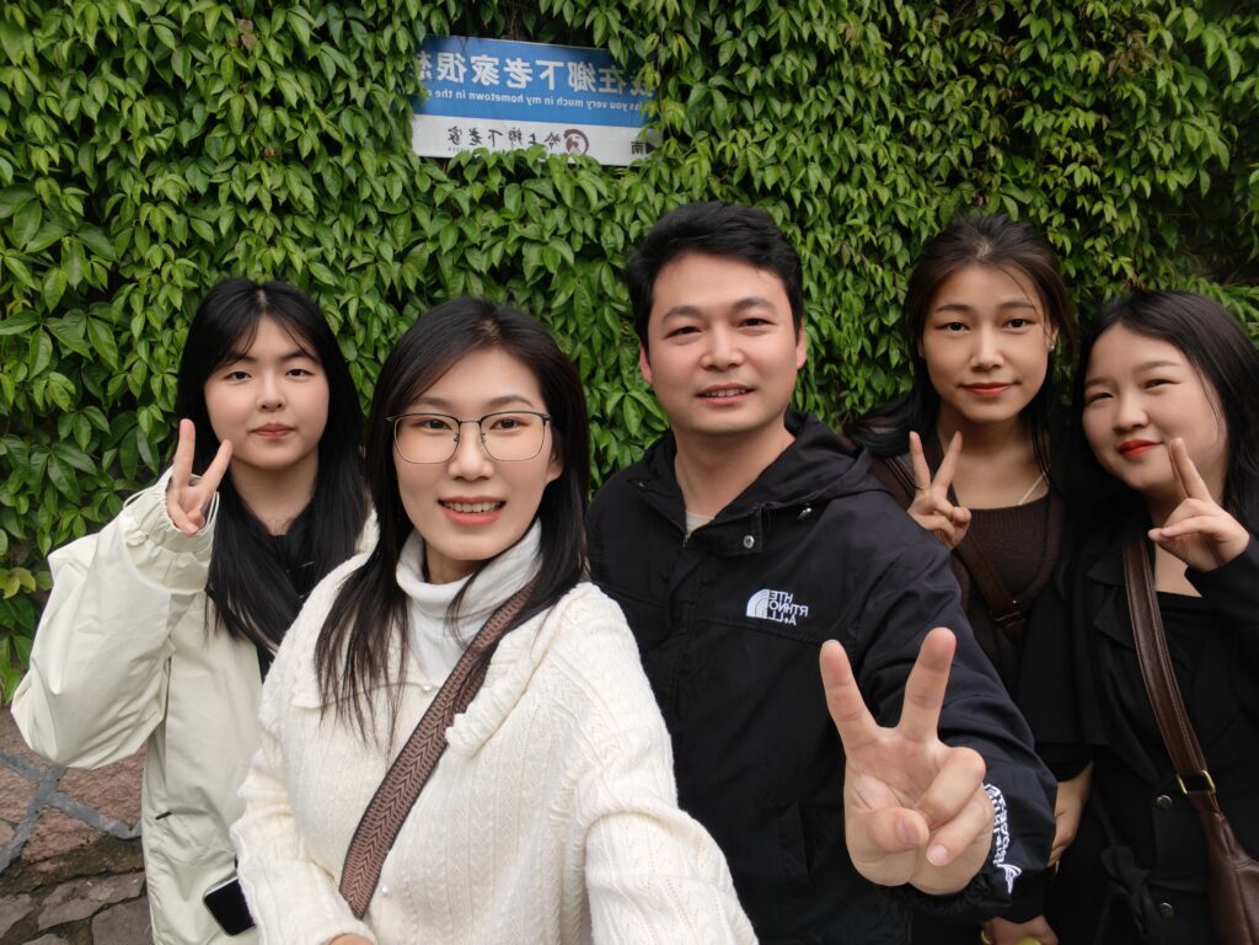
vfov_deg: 63.4
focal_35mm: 21
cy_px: 472
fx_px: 764
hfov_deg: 79.0
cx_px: 630
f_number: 2
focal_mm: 3.09
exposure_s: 1/340
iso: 50
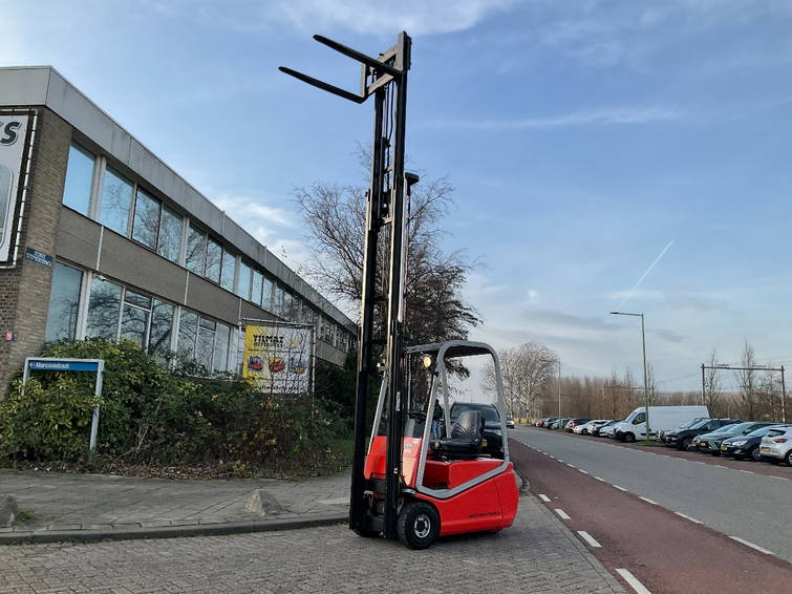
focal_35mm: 29
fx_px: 663
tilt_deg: +10.7
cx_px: 396
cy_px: 297
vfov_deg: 48.2
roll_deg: -0.5
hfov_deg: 61.7
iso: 16
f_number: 1.8
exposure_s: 1/816
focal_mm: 3
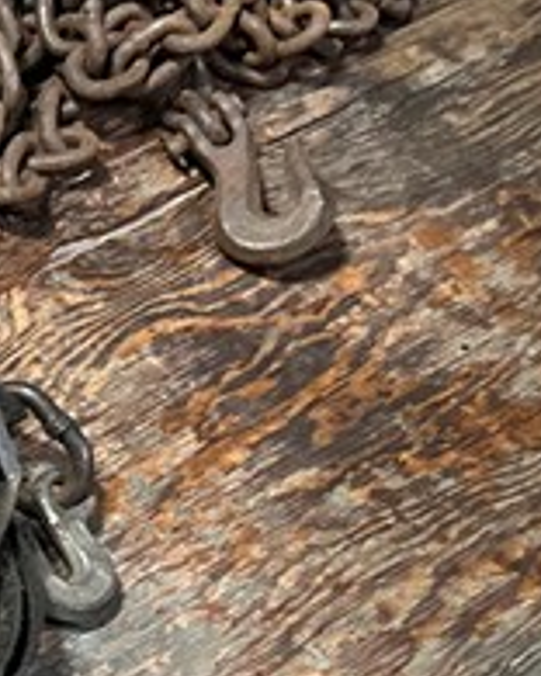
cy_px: 752
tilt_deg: -55.7
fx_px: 2462
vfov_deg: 15.2
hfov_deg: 11.0
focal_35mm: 123
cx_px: -669
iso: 1000
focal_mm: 6.86
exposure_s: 1/40
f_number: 1.78
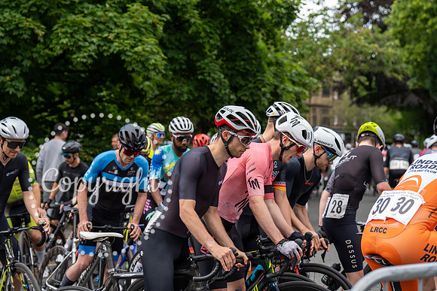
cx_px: 218
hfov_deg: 28.8
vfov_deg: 19.5
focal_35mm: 70
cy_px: 146
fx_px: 850
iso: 400
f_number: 4
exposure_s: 1/500
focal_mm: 70
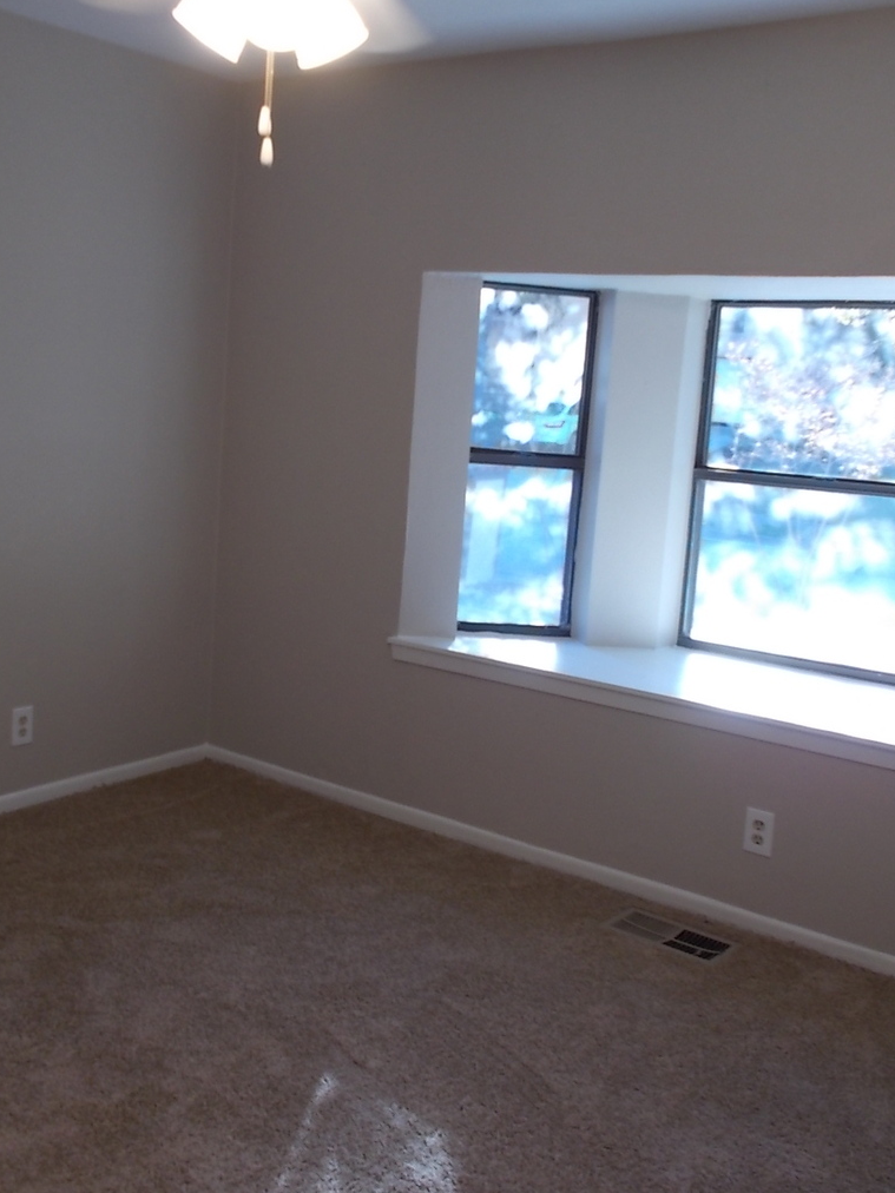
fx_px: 1276
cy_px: 571
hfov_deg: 38.5
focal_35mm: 37
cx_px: 350
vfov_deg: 50.1
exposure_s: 1/25
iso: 100
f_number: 3.2
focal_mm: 4.6
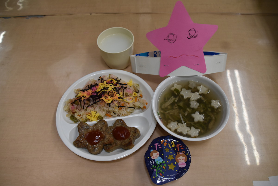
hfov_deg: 64.5
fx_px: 220
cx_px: 139
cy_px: 93
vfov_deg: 45.7
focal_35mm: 28
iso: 400
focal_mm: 19
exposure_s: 1/250
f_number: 4
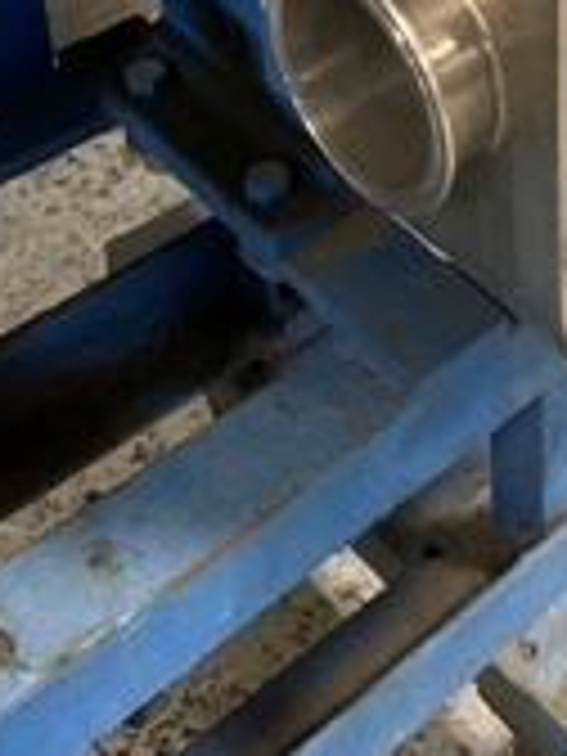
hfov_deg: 23.1
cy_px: -72
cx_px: 504
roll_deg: -0.3
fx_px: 1354
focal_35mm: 62
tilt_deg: -31.1
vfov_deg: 28.4
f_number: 1.8
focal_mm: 4.25
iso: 320
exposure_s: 1/60
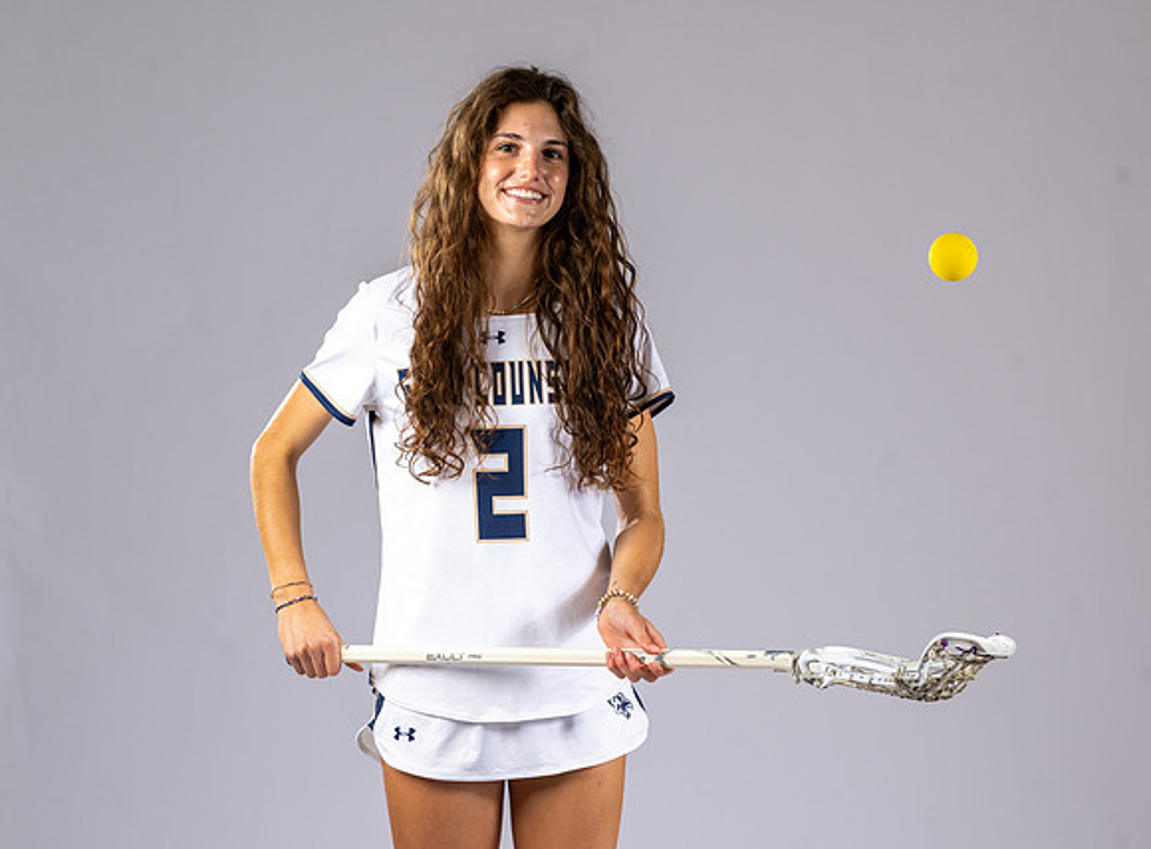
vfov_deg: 11.1
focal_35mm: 132
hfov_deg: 15.0
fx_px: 4375
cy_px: 447
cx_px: 527
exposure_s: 1/200
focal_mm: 101
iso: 250
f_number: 6.3
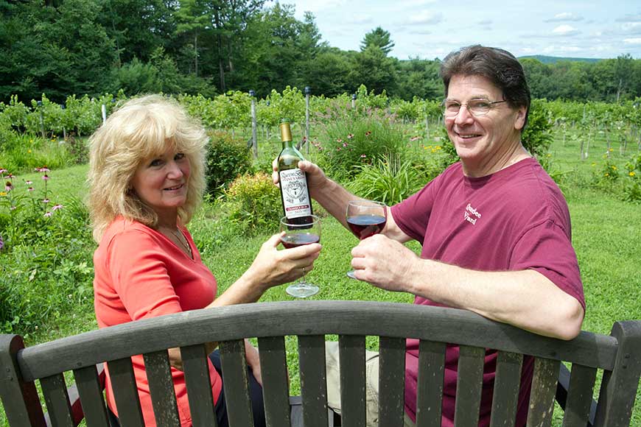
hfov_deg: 63.7
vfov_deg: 45.0
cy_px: 214
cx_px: 320
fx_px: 516
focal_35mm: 29
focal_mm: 19.6
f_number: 5.6
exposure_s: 1/210
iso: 200
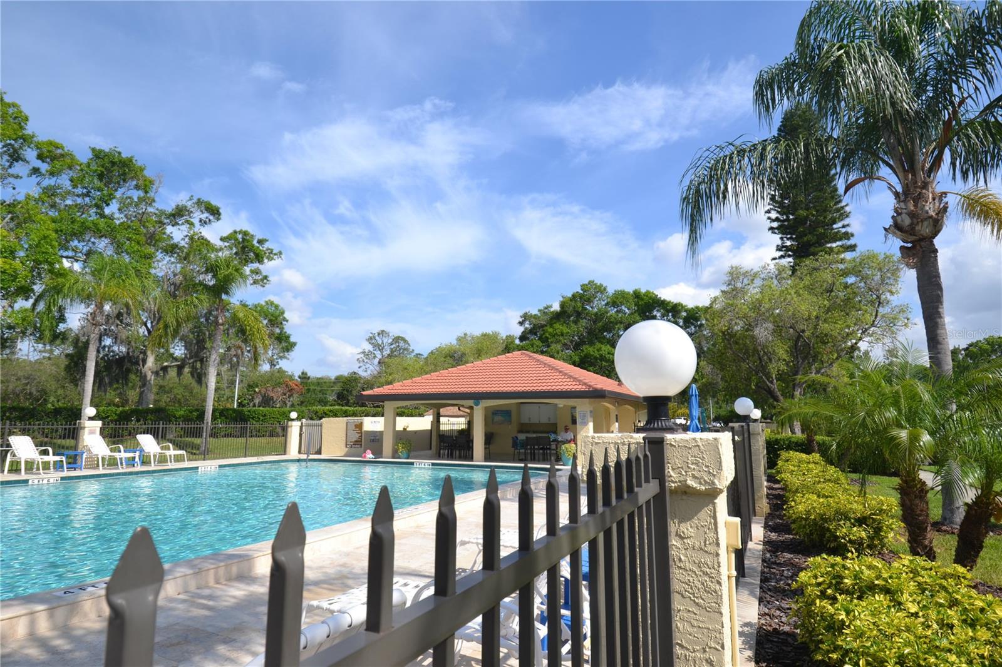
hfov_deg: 85.4
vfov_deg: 63.2
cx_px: 501
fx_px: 543
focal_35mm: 20
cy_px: 334
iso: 100
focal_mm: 13
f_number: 7.1
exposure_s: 1/250
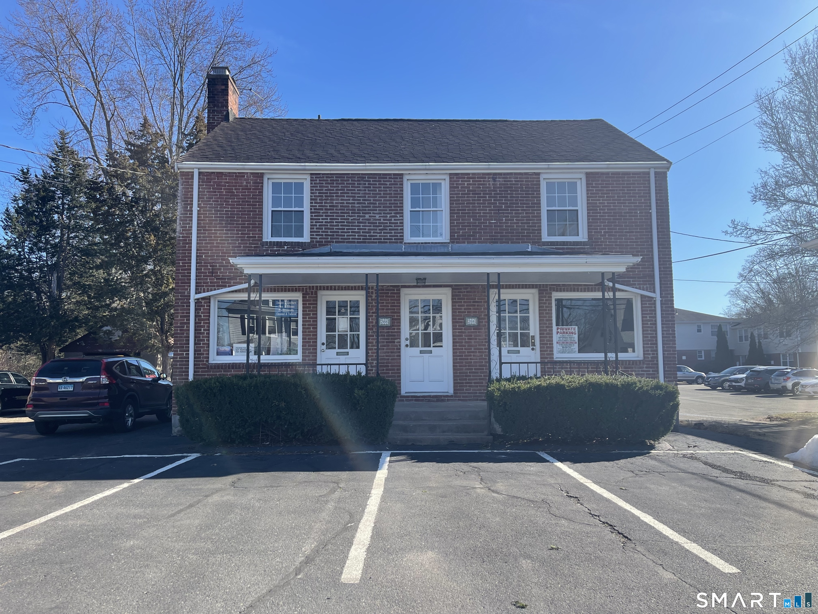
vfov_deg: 54.9
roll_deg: +0.4
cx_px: 409
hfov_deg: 69.4
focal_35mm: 25
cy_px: 307
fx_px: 591
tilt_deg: +5.6
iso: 32
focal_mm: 5.1
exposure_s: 1/1597
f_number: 1.6
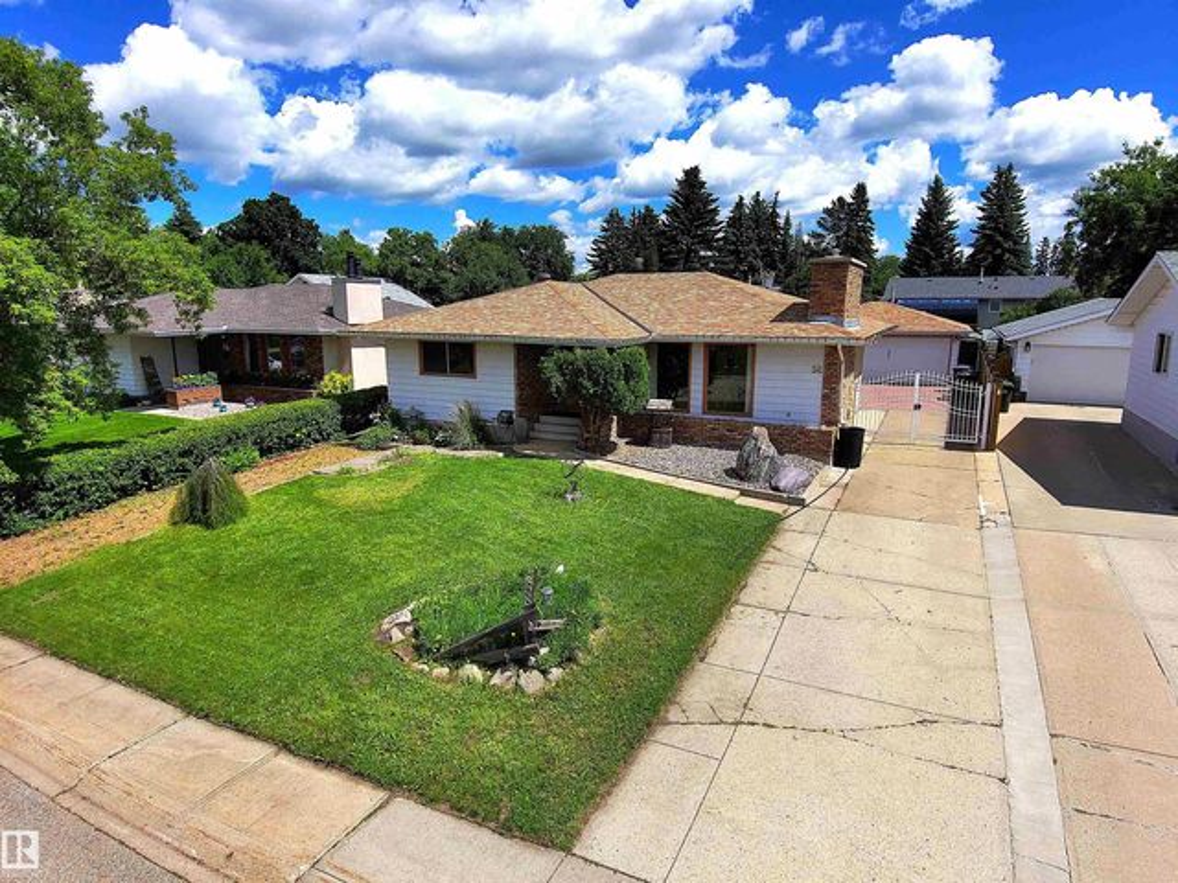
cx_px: 589
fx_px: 715
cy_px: 442
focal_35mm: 21
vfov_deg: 63.4
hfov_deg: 79.0
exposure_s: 1/3856
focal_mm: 3.7
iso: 103
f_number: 2.8
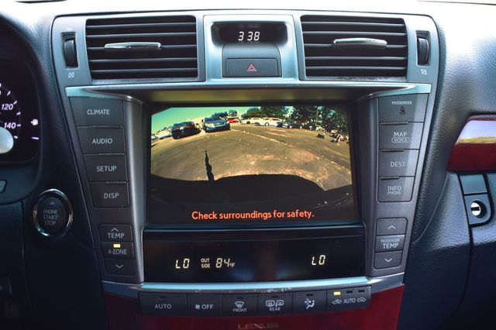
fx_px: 516
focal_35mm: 38
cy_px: 165
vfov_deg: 35.5
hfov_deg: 51.3
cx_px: 248
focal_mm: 25
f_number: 6.3
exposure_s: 1/15
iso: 400
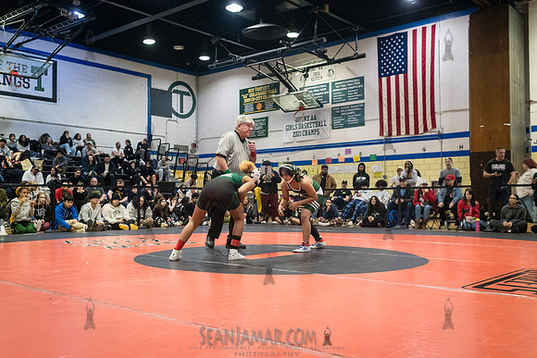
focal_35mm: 35
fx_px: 528
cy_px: 179
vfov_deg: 37.5
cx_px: 268
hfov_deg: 53.9
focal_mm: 35
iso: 8000
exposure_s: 1/400
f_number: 4
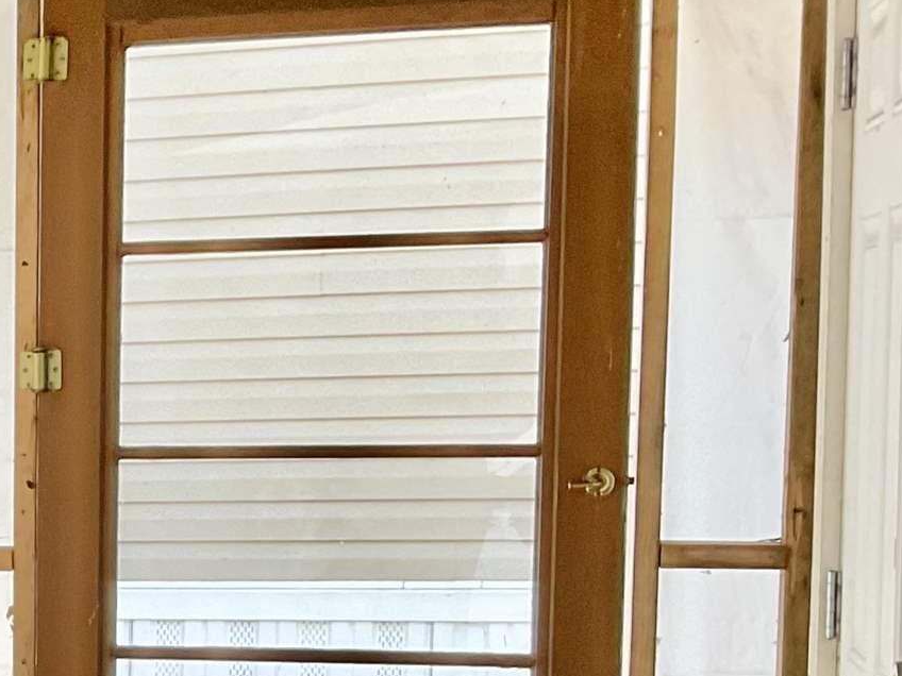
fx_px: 2736
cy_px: 692
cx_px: -556
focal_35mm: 105
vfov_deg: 13.9
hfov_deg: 16.6
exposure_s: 1/60
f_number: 1.8
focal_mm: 3
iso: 50
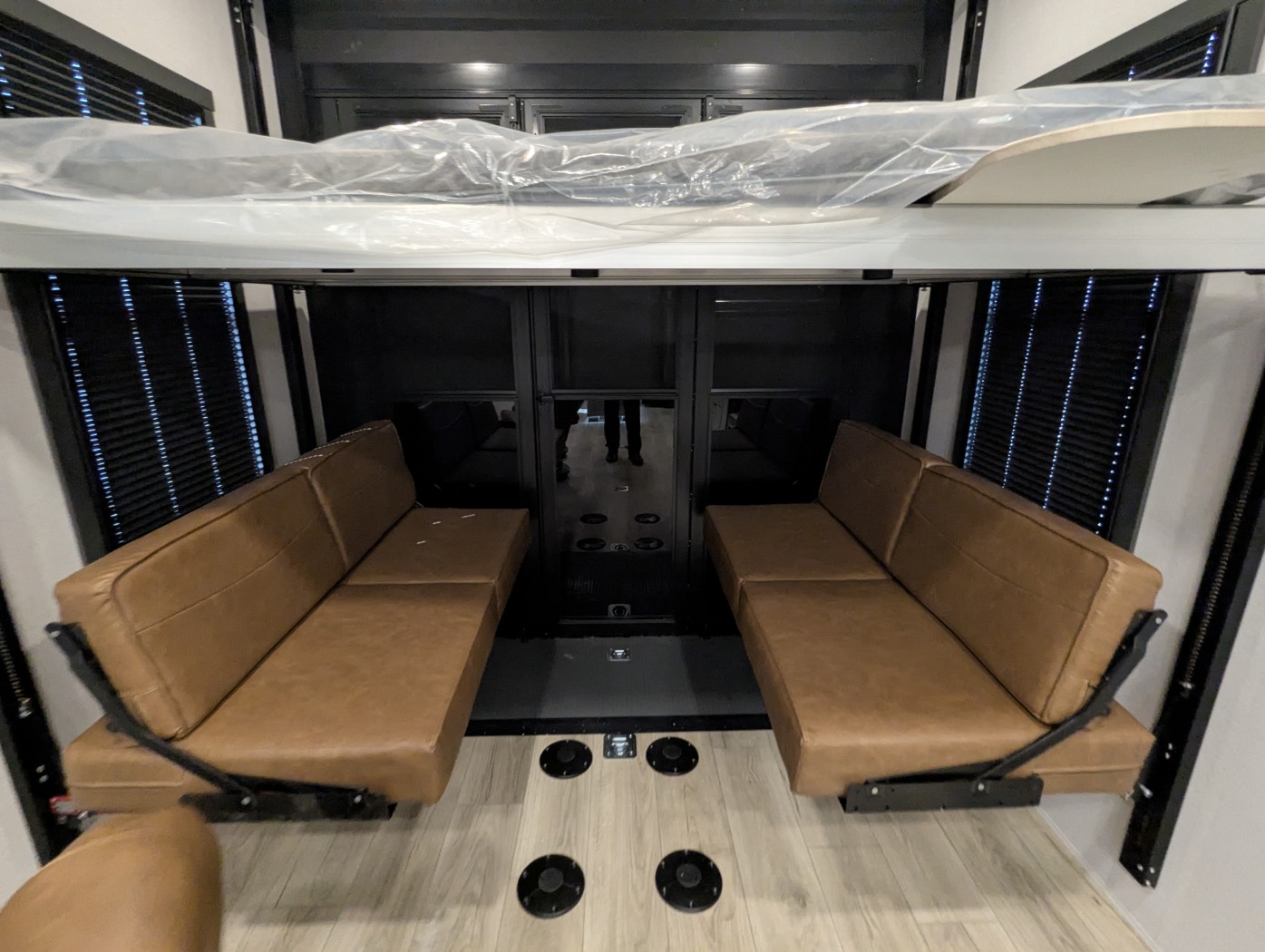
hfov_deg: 94.4
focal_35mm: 16
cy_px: 476
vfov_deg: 78.2
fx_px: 585
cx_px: 632
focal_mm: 2.35
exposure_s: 1/21.8
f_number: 2.2
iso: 495
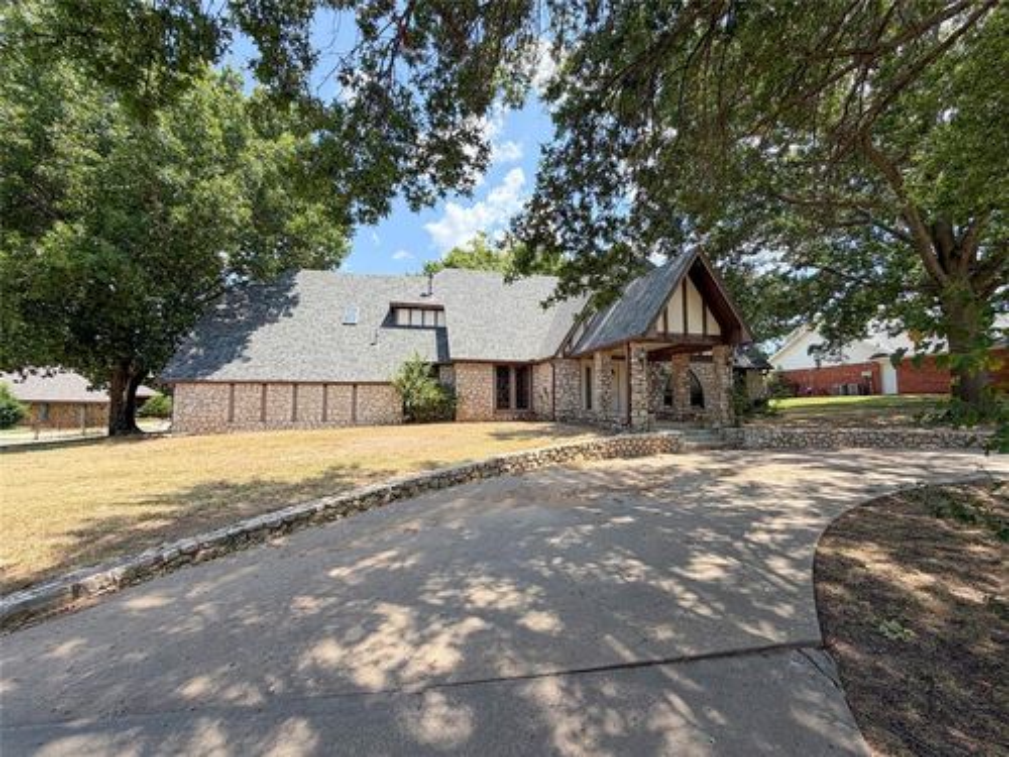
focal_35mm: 14
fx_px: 408
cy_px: 378
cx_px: 504
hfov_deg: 102.1
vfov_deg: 85.7
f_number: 2.2
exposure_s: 1/554
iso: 40
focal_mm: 2.22
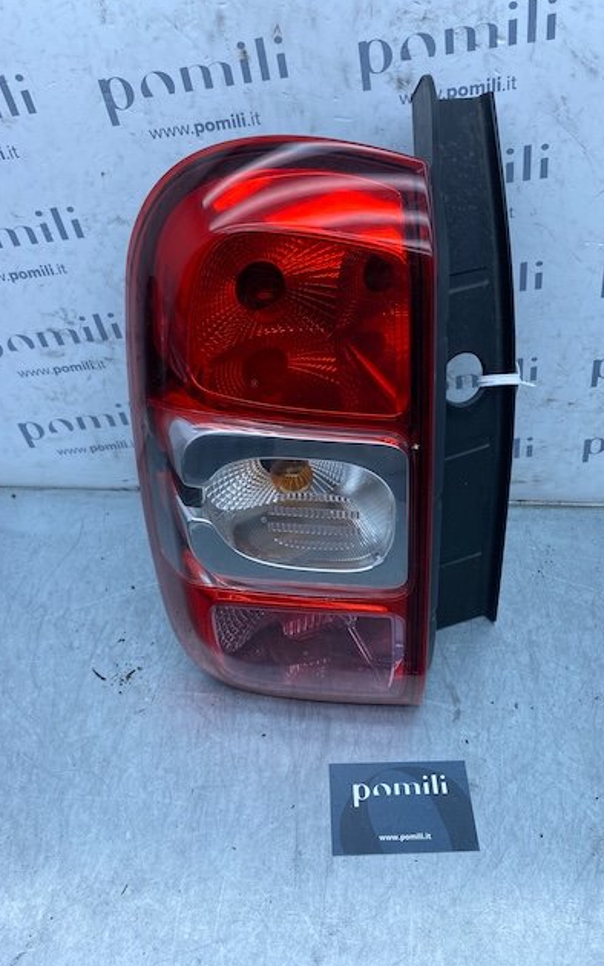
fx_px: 737
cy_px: 485
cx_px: 346
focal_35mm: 28
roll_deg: -4.3
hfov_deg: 44.4
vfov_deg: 66.5
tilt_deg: -43.3
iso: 32
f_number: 1.8
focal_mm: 4.25
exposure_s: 1/666
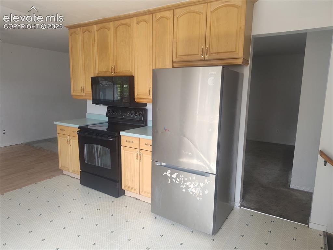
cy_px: 125
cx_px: 166
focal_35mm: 23
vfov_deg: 58.8
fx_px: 221
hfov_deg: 74.0
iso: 330
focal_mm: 5.56
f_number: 1.8
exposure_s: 1/120
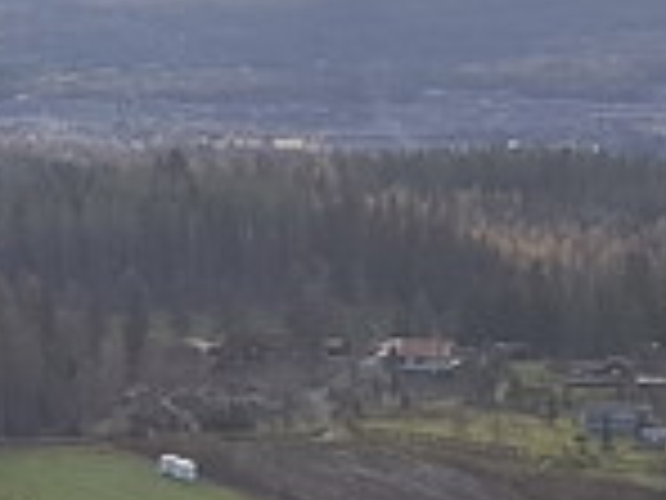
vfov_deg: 8.1
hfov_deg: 11.6
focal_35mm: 169
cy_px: 1176
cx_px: 688
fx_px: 3252
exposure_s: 1/1660
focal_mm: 4.2
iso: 40
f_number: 1.7
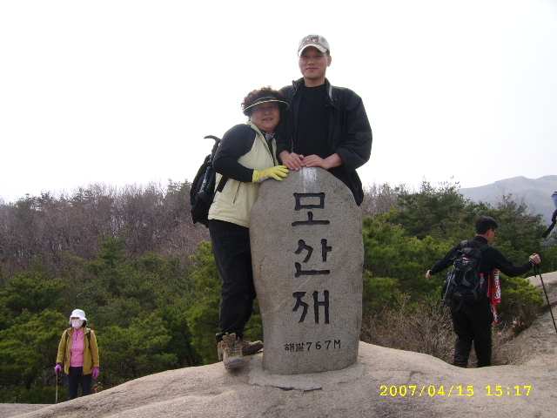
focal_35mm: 35
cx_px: 278
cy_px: 209
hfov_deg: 52.6
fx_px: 563
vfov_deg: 40.7
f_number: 5.8
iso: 50
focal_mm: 5.95
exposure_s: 1/229
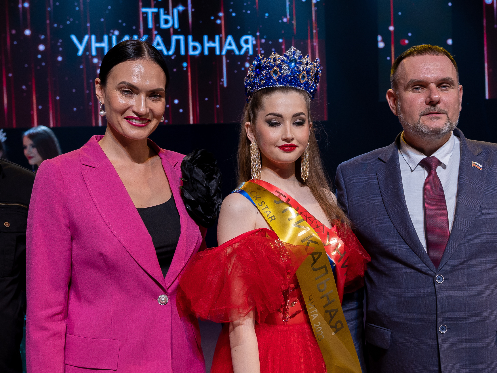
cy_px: 171
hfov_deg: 43.7
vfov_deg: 33.6
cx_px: 289
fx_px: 617
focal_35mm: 43
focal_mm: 24
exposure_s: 1/160
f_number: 3.2
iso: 500
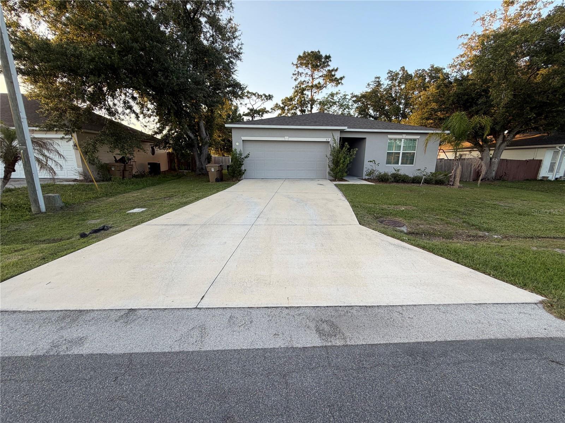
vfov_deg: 85.7
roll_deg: -0.5
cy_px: 212
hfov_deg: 102.1
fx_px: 229
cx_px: 282
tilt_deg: -12.5
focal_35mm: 14
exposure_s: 1/142
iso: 40
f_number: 2.2
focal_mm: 2.22
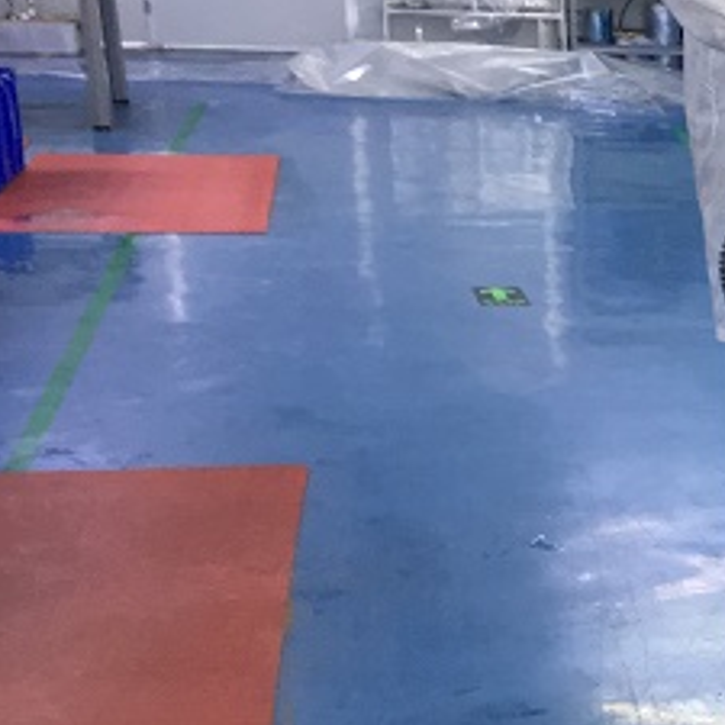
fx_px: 2156
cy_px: 638
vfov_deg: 18.8
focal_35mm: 91
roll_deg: -1.4
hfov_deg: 17.4
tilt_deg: -19.7
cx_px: 1054
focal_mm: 4.15
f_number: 2.2
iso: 125
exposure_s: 1/33
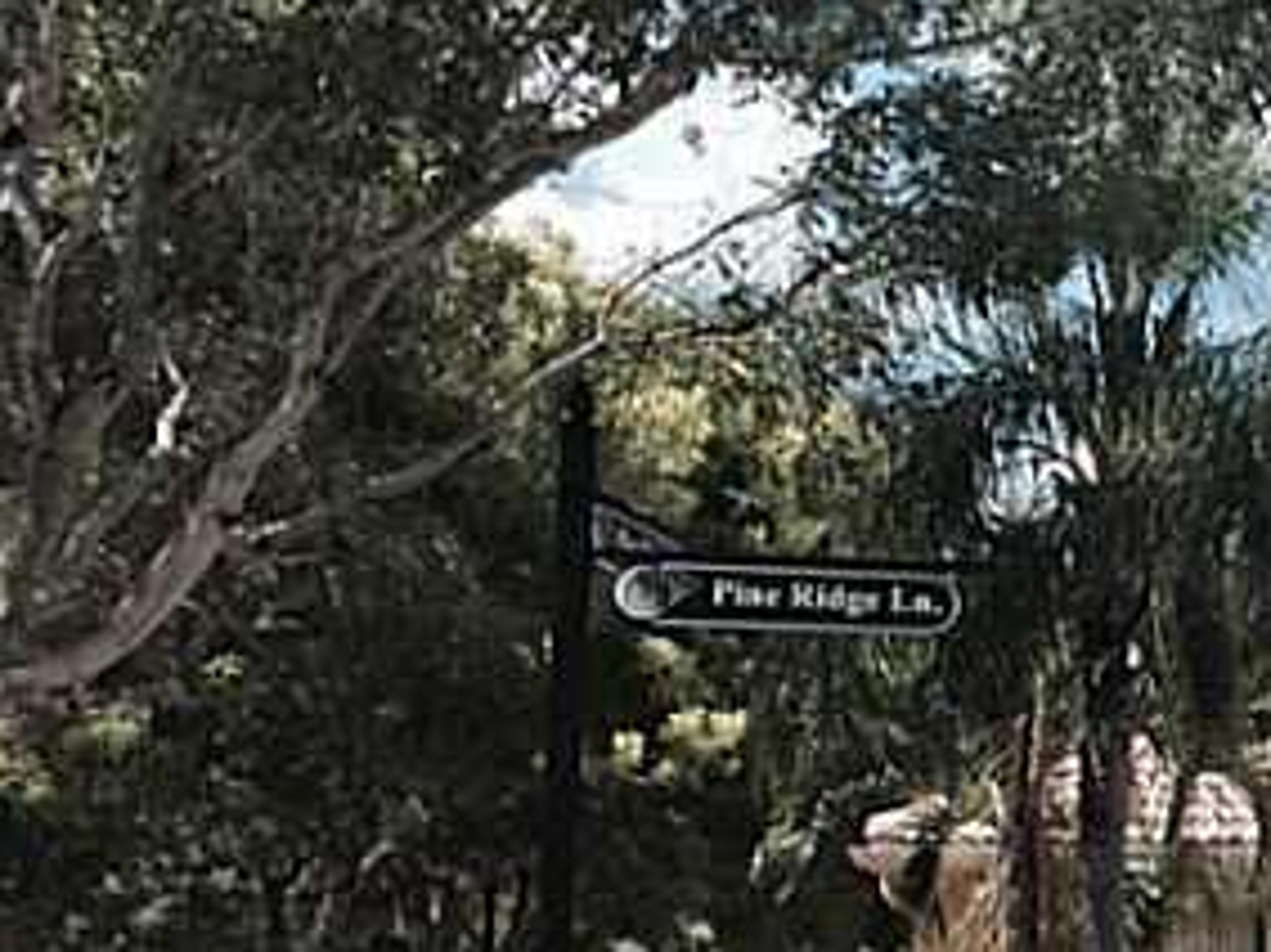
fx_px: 3010
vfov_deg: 17.6
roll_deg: +0.2
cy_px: 912
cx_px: 1680
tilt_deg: +3.3
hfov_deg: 21.4
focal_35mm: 82
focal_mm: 4.15
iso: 32
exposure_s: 1/1282
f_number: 2.2
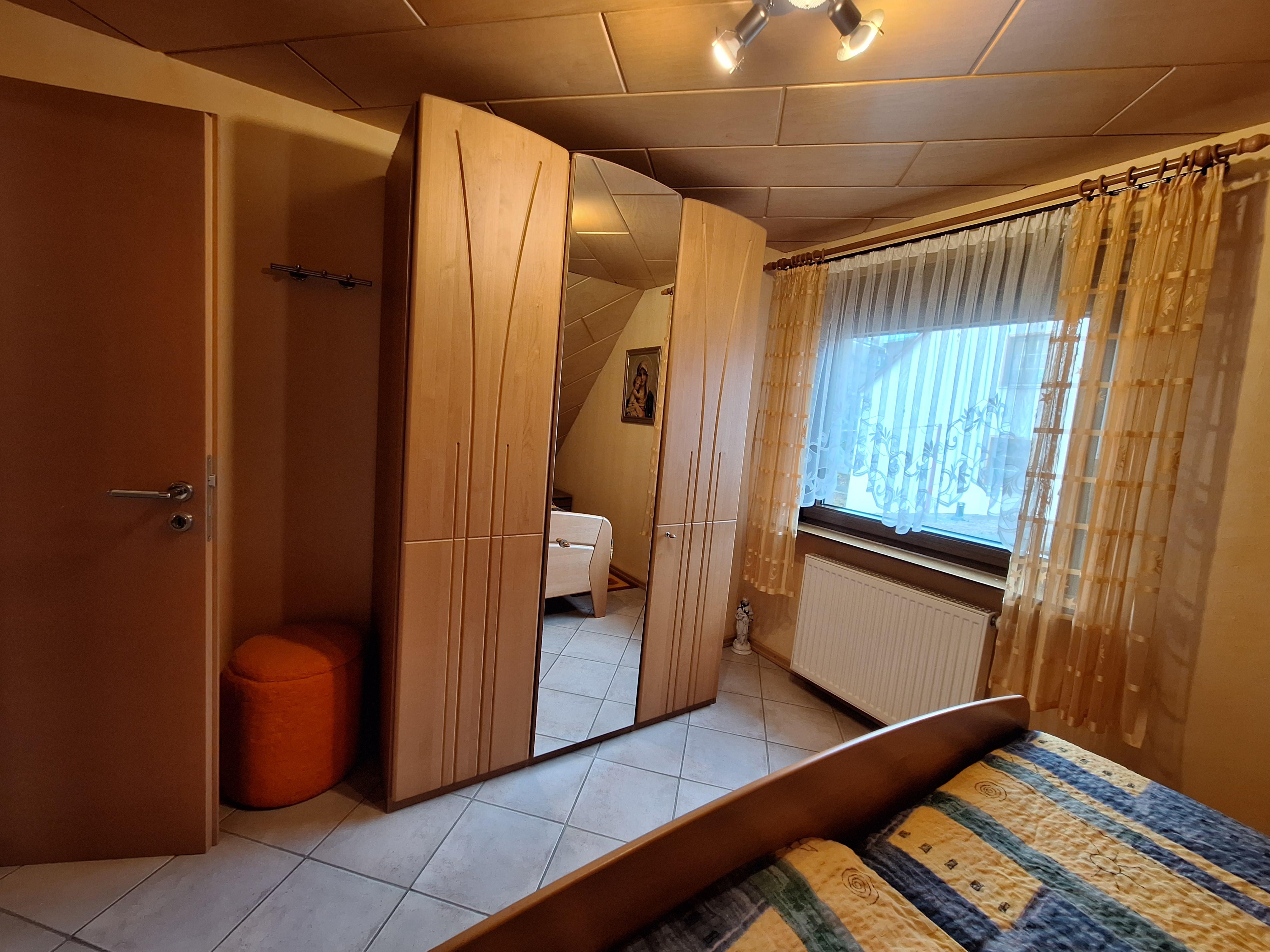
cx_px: 635
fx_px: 477
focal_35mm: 13
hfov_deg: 106.2
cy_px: 476
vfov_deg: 89.9
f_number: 2.2
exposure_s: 1/40
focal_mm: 1.74
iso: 80
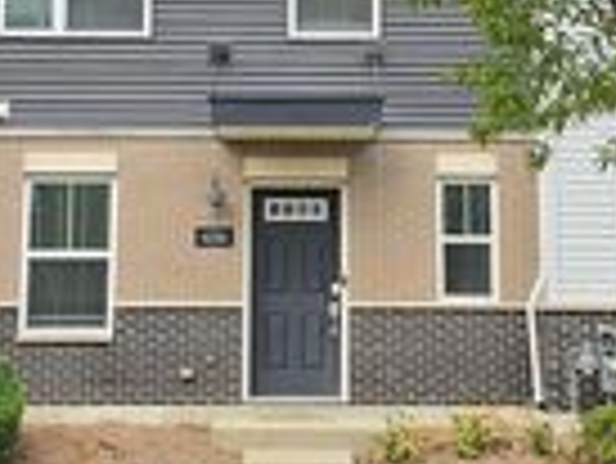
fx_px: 1496
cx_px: 288
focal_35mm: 84
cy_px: 79
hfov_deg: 23.3
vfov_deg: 17.4
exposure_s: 1/221
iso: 10
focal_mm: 6.5
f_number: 1.4
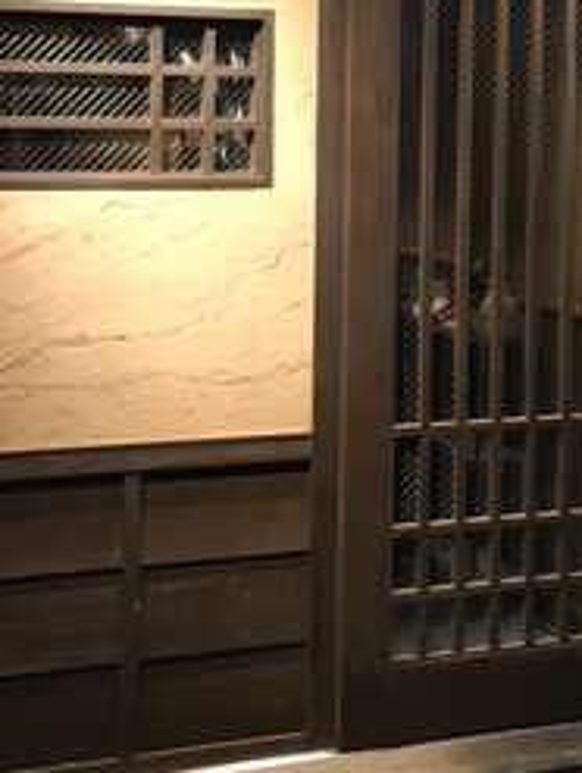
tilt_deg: +0.4
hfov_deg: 19.6
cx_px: 401
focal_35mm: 75
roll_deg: -1.5
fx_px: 1677
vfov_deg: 25.4
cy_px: 122
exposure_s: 1/30
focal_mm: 4.15
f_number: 2.2
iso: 200
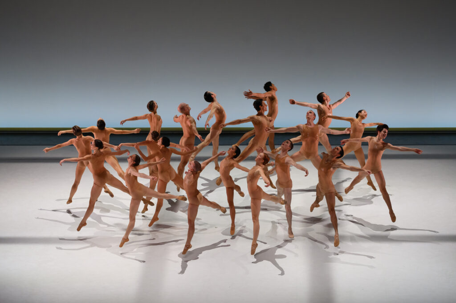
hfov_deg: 17.1
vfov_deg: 11.4
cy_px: 152
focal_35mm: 120
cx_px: 228
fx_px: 1519
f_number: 5.6
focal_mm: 120
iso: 2500
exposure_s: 1/640
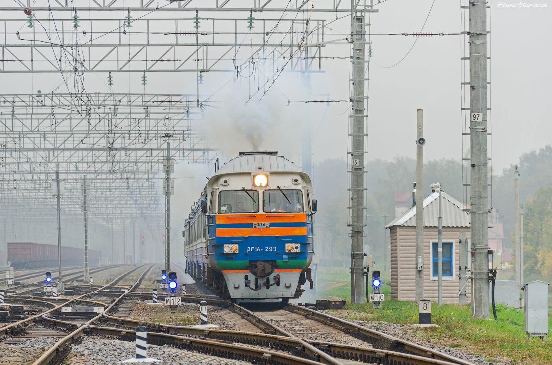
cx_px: 276
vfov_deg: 4.8
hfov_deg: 7.2
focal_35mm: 285
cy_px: 182
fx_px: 4361
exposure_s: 1/250
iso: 250
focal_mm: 190
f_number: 6.3
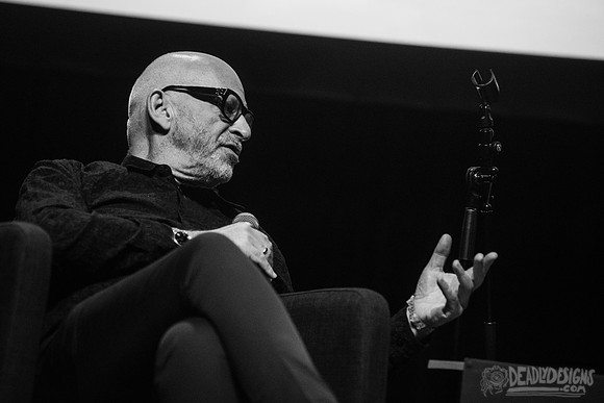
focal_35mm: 232
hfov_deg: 8.9
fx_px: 3897
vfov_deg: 5.9
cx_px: 265
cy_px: 169
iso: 3200
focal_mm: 200
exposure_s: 1/500
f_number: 3.2
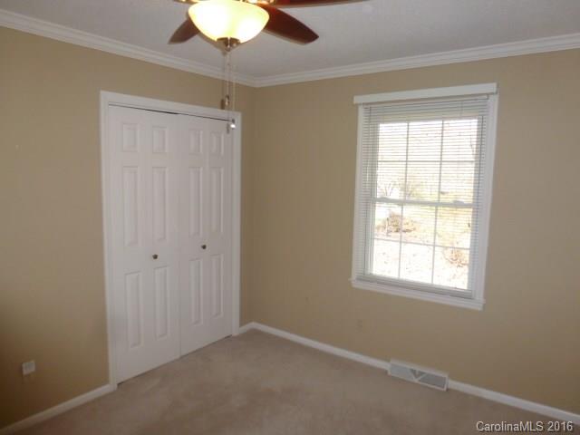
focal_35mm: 24
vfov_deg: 56.8
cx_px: 290
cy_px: 218
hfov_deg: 71.6
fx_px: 402
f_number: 3.3
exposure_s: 1/60
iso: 160
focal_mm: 4.3
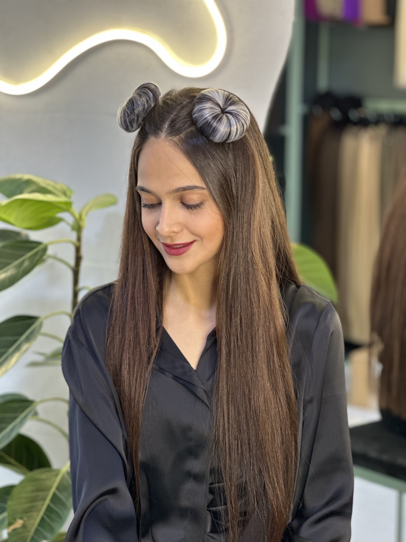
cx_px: 203
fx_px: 1204
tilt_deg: -9.3
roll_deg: -0.6
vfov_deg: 25.3
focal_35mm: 77
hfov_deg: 19.1
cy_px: 271
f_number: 2.8
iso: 160
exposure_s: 1/33
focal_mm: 9
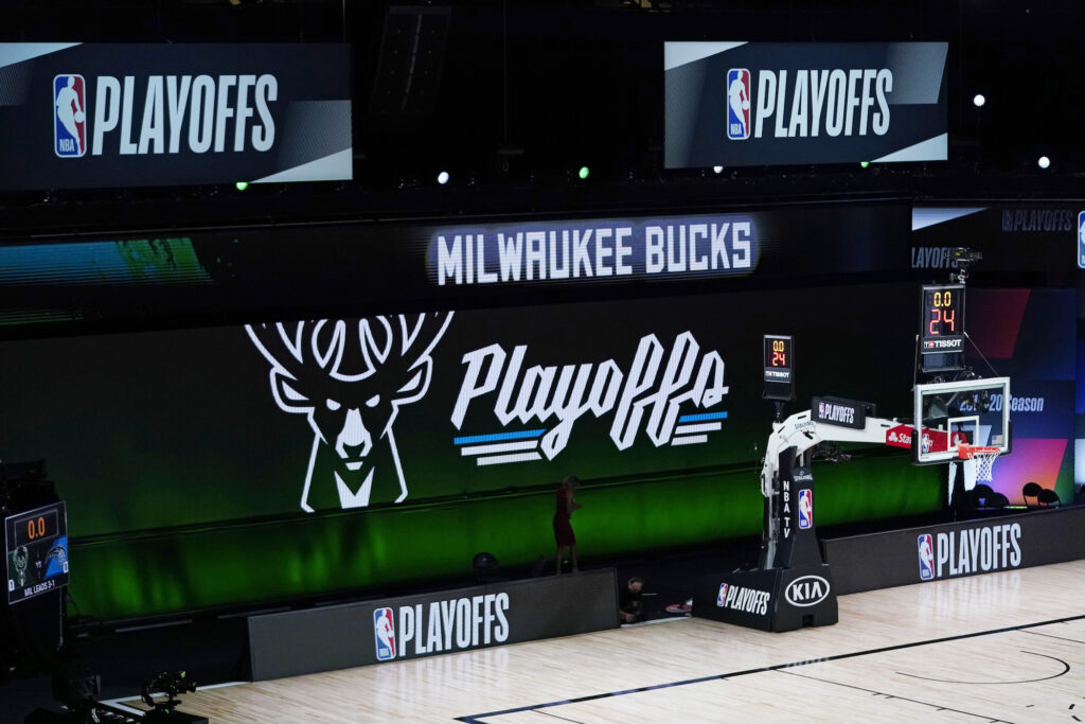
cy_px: 362
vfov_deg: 13.7
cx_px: 542
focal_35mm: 100
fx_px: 3014
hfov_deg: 20.4
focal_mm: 100
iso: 3200
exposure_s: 1/1600
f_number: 2.8
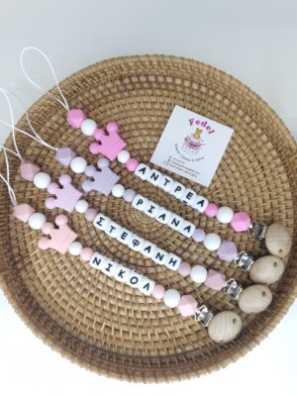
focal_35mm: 23
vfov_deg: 73.9
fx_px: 263
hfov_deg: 58.9
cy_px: 198
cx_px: 148
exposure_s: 1/50
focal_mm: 5.54
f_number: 1.8
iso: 80
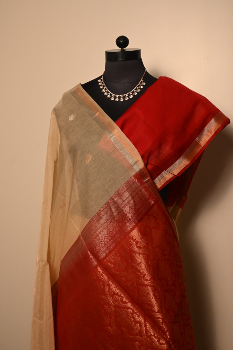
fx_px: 495
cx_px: 116
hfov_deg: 26.5
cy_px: 175
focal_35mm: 51
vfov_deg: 38.9
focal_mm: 34
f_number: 6.3
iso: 1000
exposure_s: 1/100
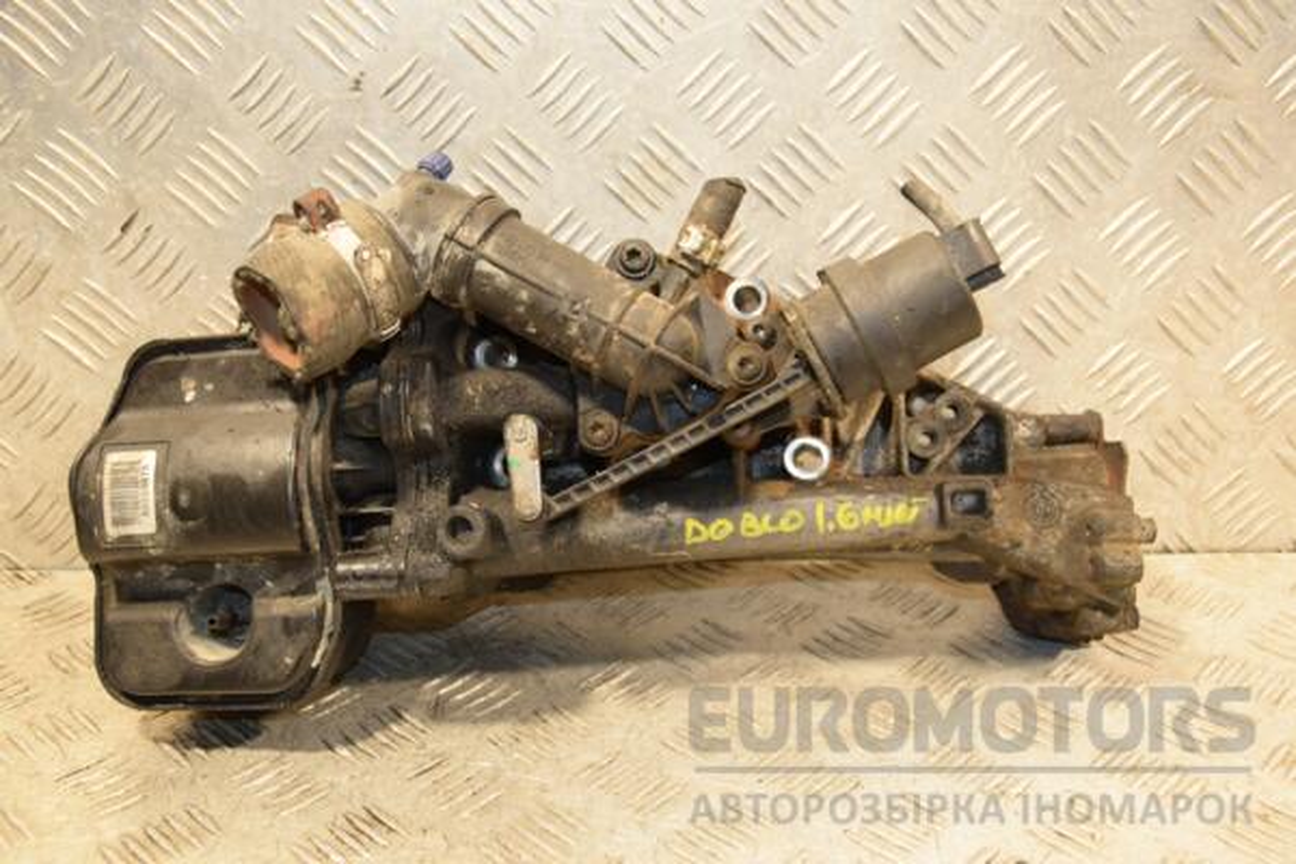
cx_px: 648
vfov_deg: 34.2
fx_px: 1404
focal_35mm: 39
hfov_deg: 49.6
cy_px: 432
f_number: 5
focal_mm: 26
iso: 800
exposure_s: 1/100
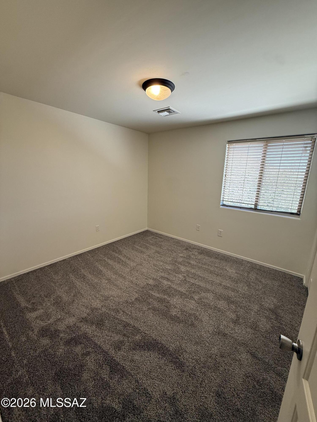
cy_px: 211
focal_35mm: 14
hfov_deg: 85.7
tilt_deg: -11.1
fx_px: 171
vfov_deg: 102.1
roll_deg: -2.0
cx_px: 158
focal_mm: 2.22
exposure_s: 1/120
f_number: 2.2
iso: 250
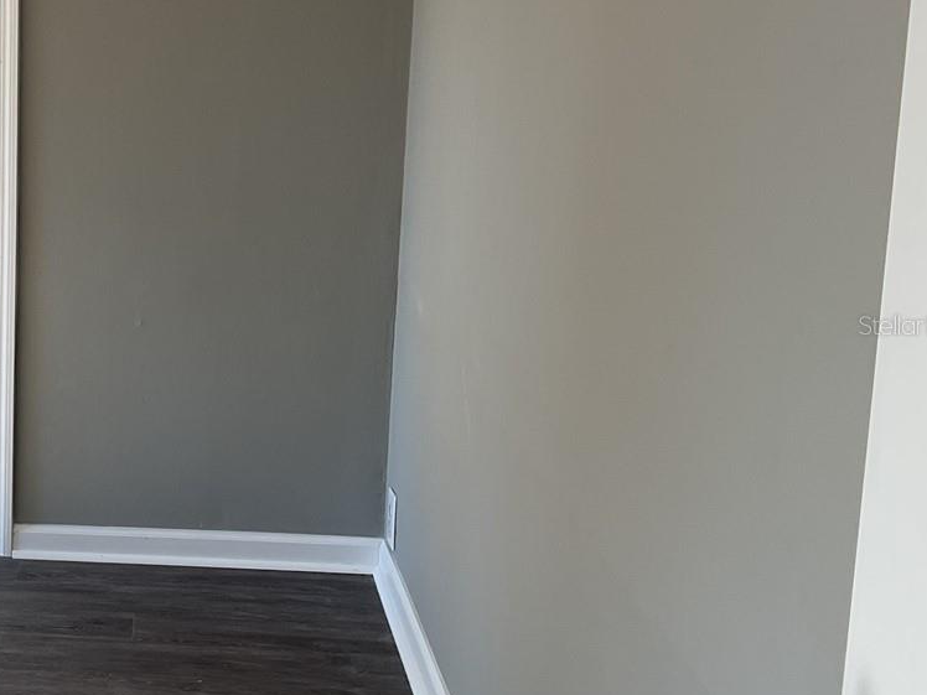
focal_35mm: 62
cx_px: -16
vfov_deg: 23.6
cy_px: 325
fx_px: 1660
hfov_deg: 29.0
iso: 16
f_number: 1.8
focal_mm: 3
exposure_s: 1/120
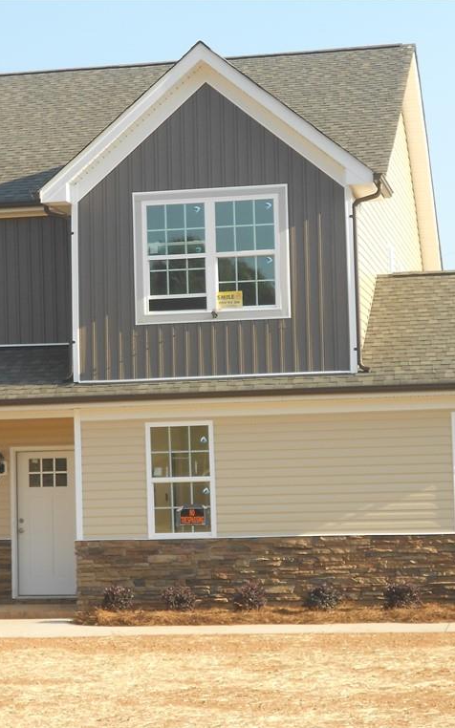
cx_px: 165
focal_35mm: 94
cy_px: 365
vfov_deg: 22.1
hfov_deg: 13.9
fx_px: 1866
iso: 80
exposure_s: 1/160
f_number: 5.3
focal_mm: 11.6
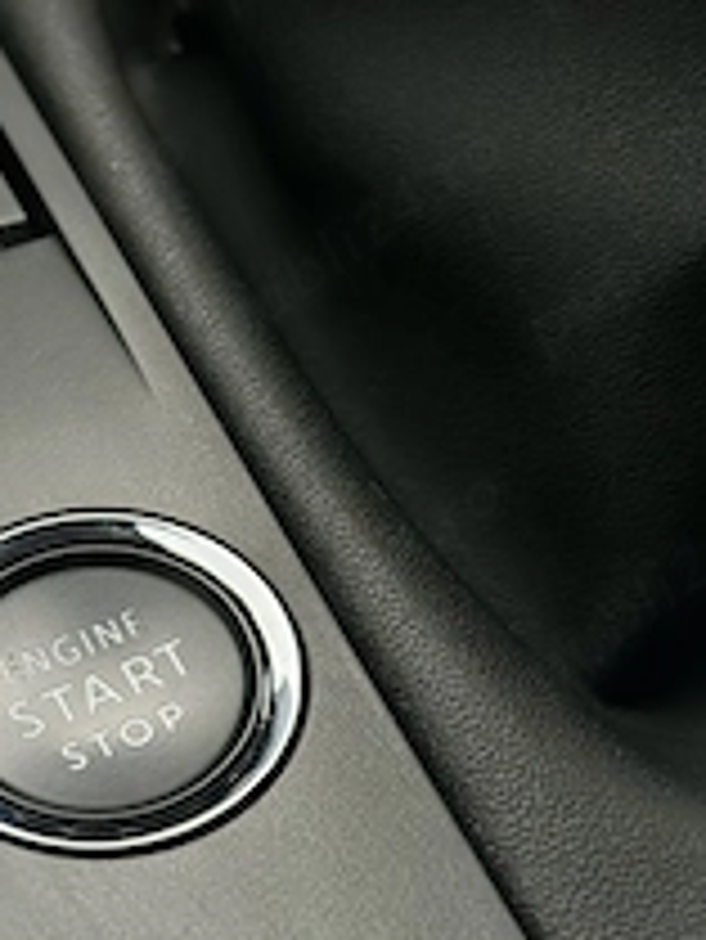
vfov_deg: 21.2
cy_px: 315
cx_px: 198
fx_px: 2499
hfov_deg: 16.0
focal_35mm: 92
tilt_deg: -42.8
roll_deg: -5.9
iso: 80
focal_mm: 6.86
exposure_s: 1/541
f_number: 1.78
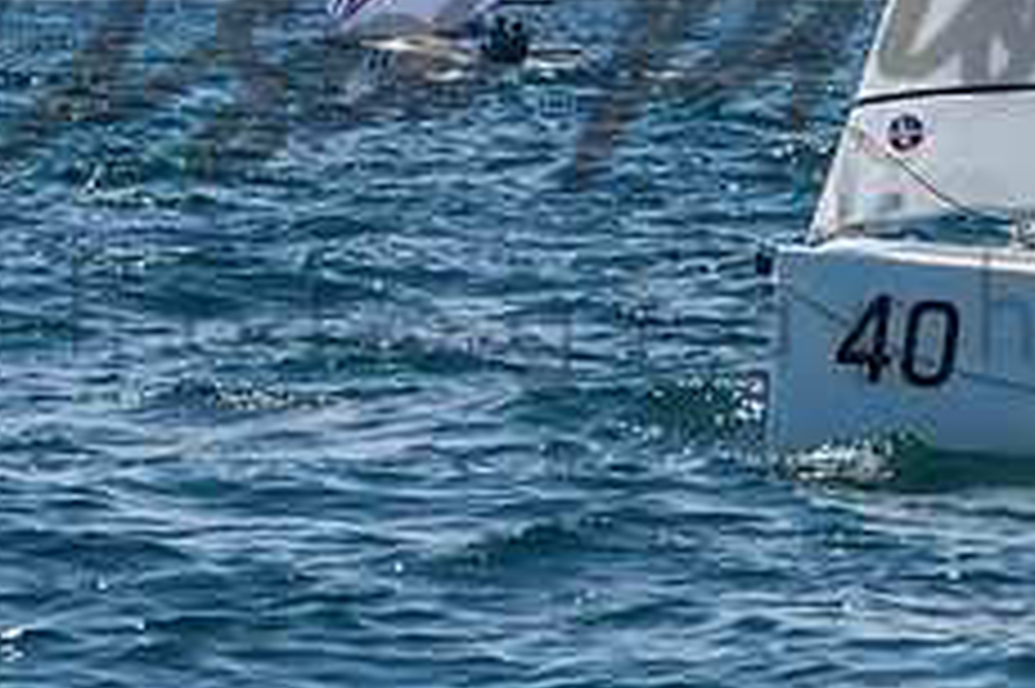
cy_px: -19
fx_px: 21546
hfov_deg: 2.8
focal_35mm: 750
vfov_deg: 1.8
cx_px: 914
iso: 640
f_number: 14
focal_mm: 190
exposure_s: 1/1600
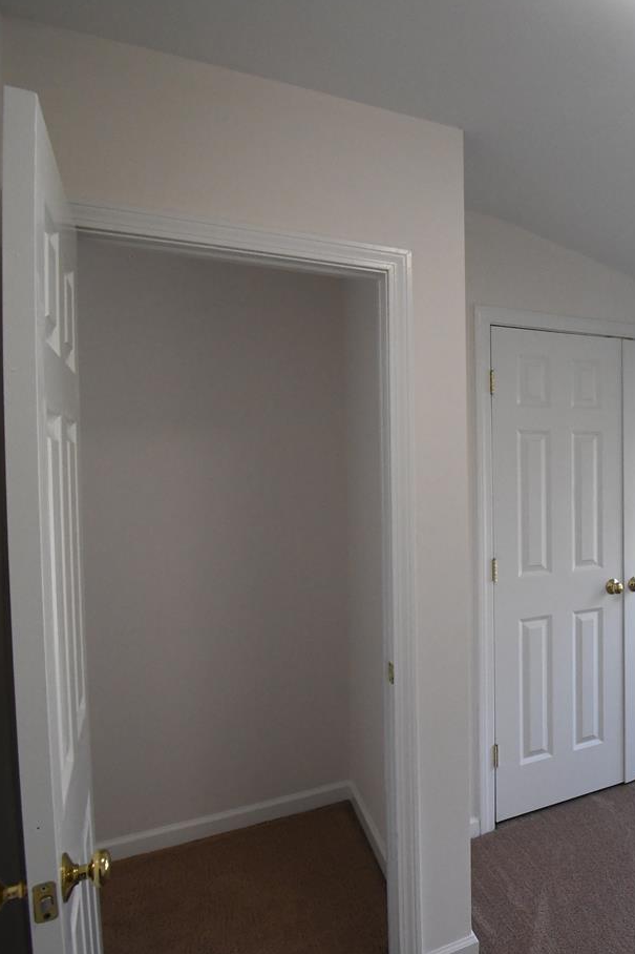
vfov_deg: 76.1
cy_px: 476
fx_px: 609
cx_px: 641
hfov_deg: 45.9
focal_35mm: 23
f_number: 6.3
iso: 2500
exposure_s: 1/250
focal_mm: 10
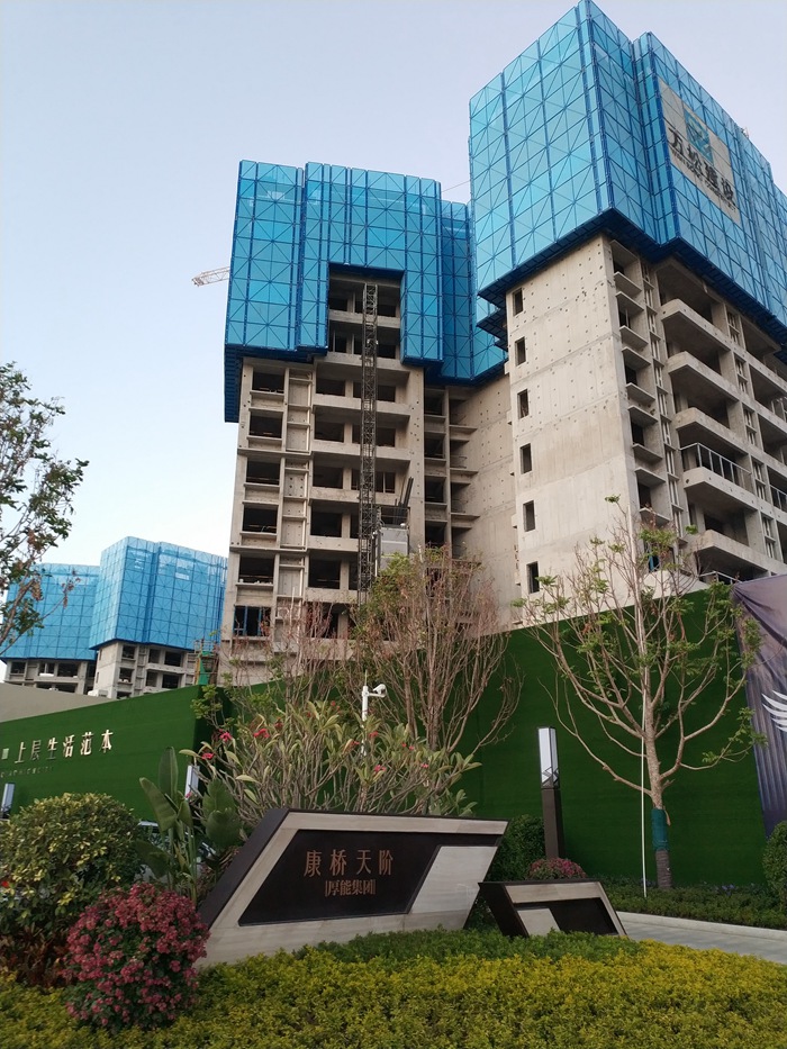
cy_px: 524
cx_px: 394
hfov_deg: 44.2
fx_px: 970
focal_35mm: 32
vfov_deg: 56.8
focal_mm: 4.5
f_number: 2
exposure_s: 1/25
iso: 239
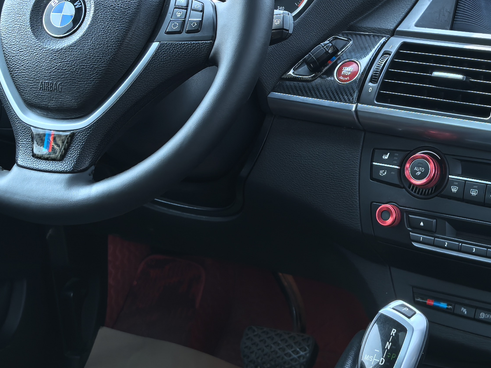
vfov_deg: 17.7
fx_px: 1163
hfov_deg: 23.7
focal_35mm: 82
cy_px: 38
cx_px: 319
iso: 50
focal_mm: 6.98
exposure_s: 1/171
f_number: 2
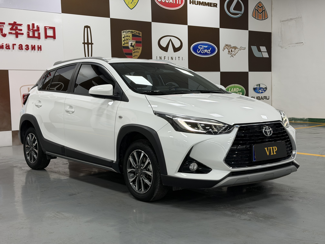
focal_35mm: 48
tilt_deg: -4.9
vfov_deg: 30.3
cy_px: 122
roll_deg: +2.3
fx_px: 451
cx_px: 162
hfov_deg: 39.7
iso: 80
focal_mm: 6.76
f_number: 1.78
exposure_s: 1/72
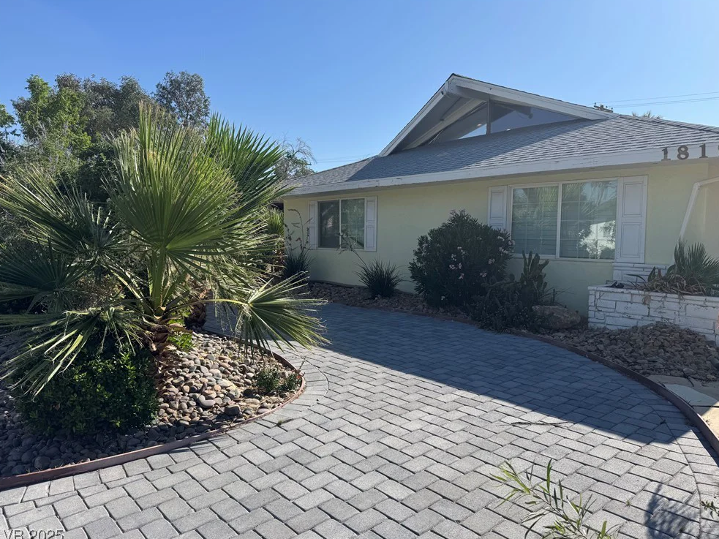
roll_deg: +0.0
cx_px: 364
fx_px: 519
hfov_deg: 69.4
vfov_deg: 54.9
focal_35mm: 25
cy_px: 271
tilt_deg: -4.6
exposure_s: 1/4310
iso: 80
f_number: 1.78
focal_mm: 6.76
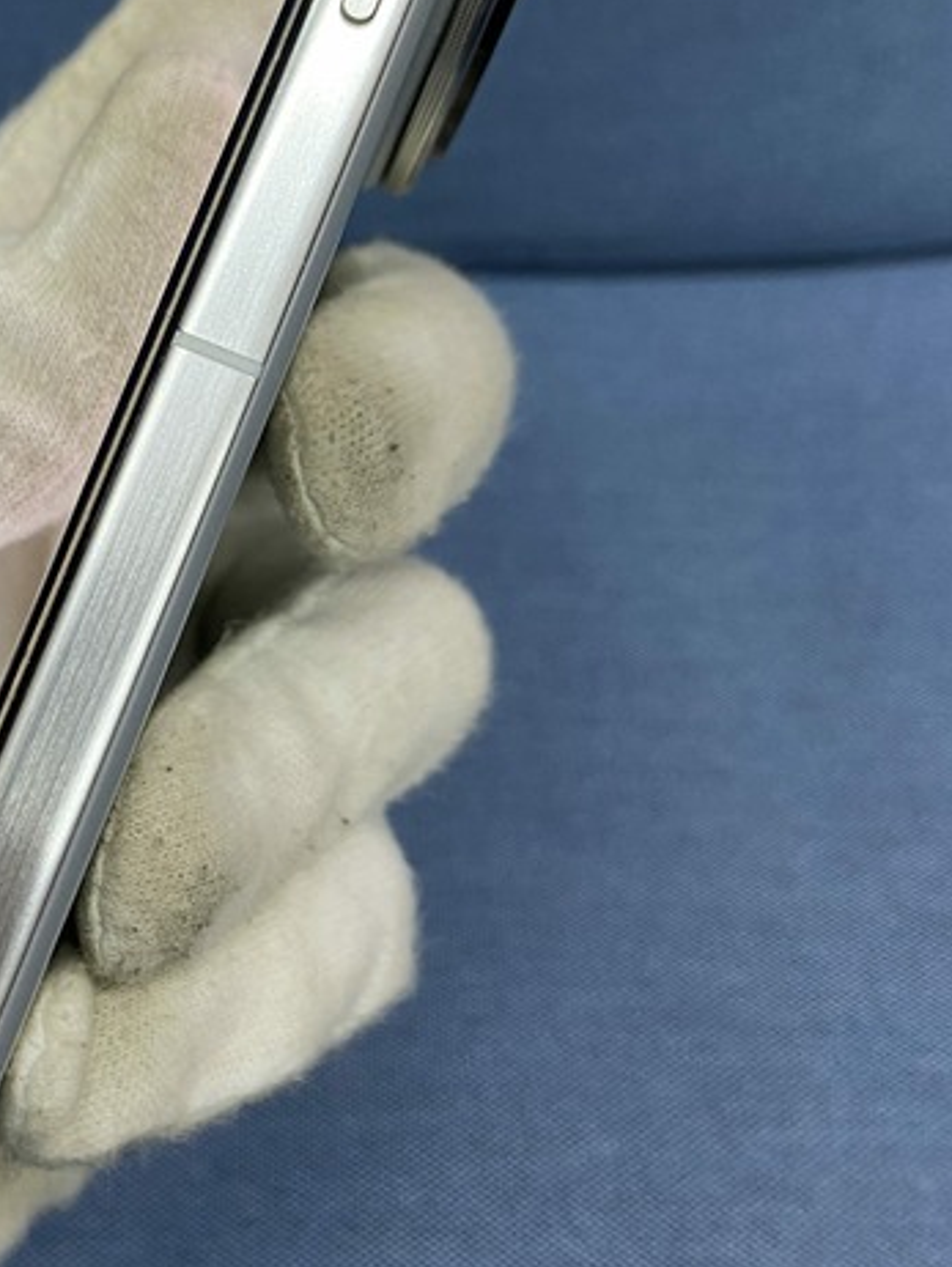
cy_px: 335
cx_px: 187
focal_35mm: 54
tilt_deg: -51.4
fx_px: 1978
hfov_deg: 26.5
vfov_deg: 34.8
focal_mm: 4.25
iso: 80
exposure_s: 1/60
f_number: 1.8
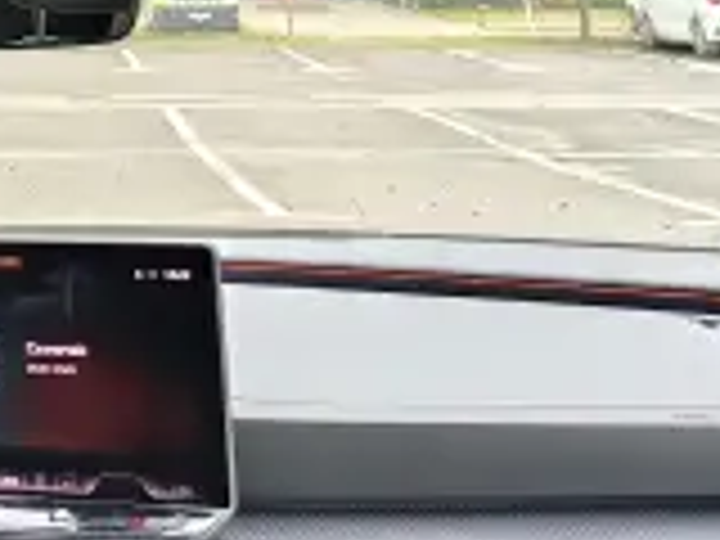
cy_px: -324
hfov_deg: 18.9
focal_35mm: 96
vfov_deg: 14.2
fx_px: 1997
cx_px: -230
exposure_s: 1/50
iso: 688
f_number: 1.8
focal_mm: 5.56
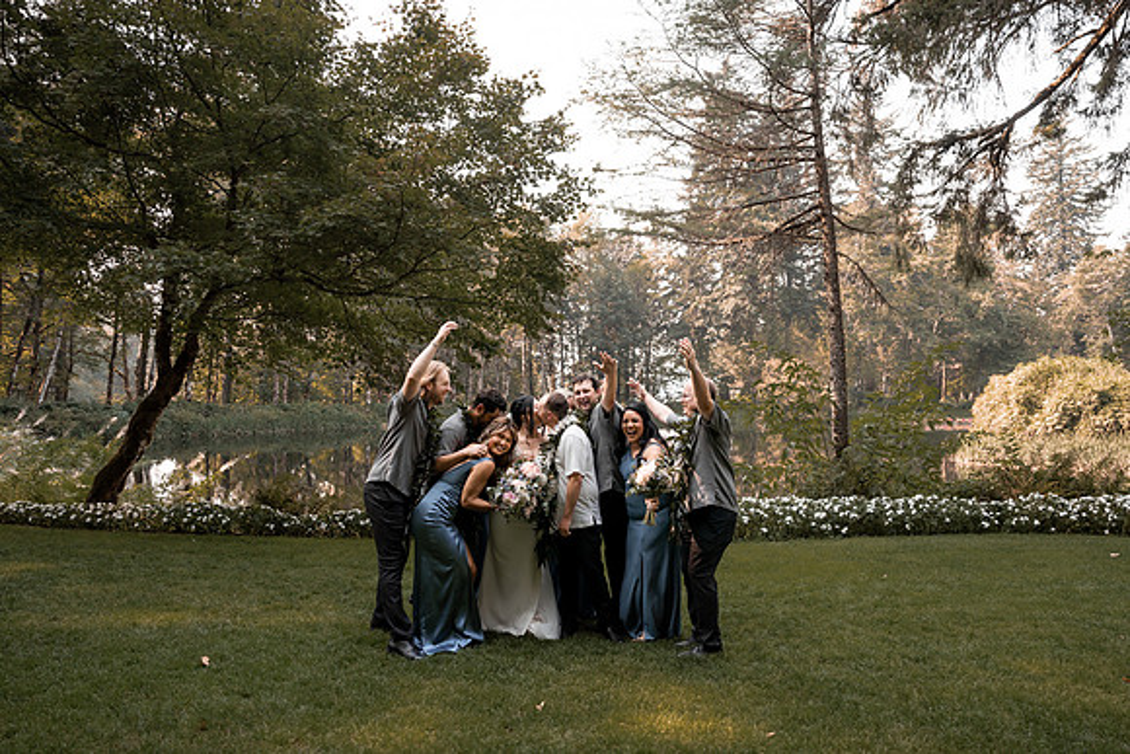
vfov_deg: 48.8
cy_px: 351
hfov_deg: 68.4
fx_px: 830
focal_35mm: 26
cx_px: 614
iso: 320
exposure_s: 1/1000
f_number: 2.8
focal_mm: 24
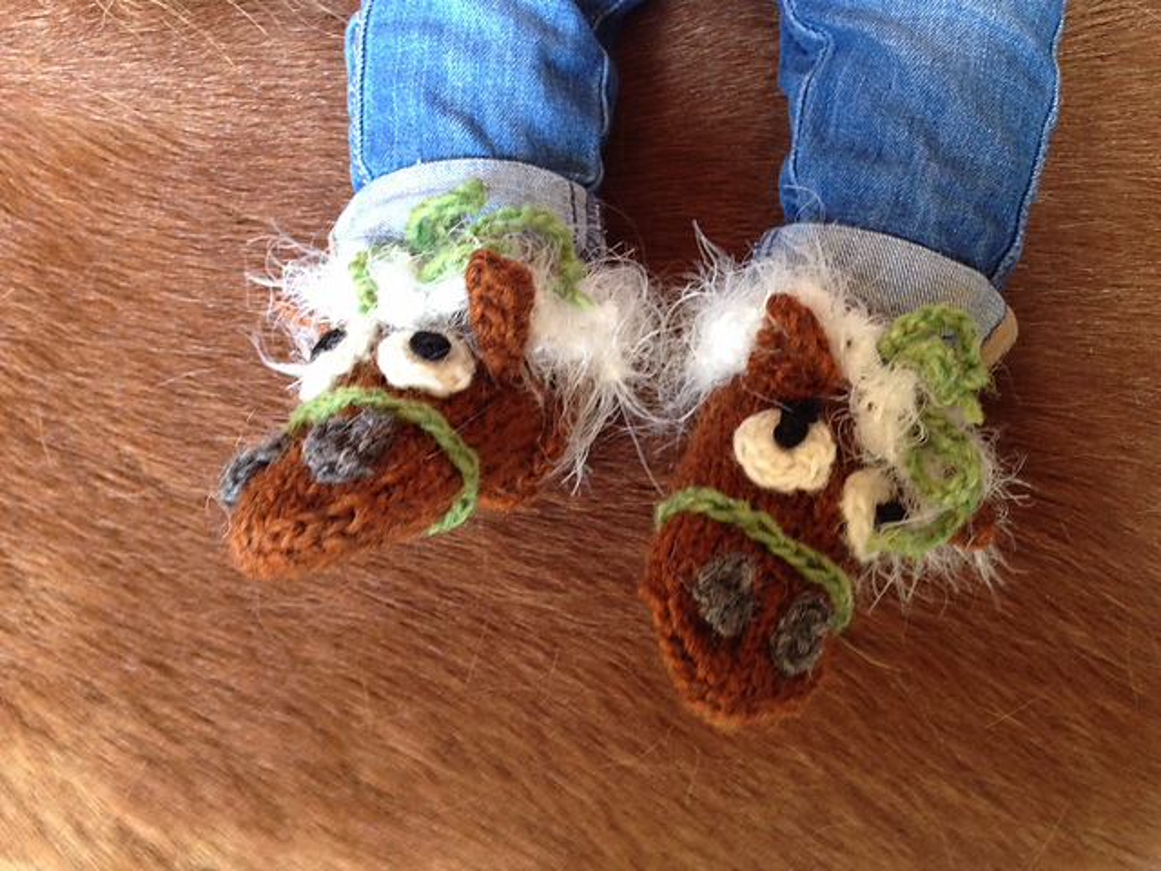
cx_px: 580
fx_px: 1107
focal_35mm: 33
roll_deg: +12.7
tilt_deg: -43.1
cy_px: 436
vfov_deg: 42.9
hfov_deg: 55.4
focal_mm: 4.12
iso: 125
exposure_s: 1/20
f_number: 2.4
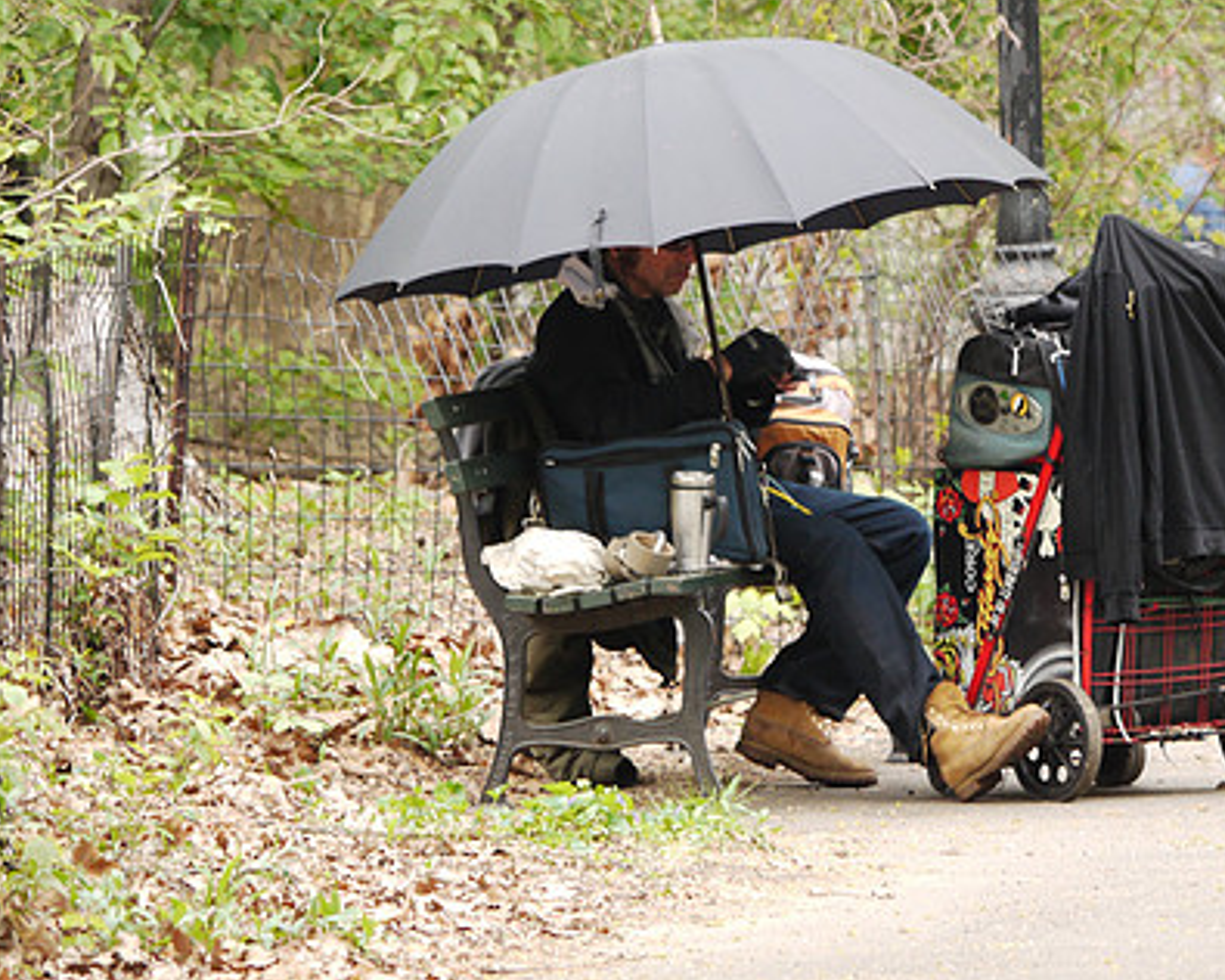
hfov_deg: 3.8
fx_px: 18381
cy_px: 327
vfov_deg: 3.1
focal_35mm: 507
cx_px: 837
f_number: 4.7
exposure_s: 1/125
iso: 320
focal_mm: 177
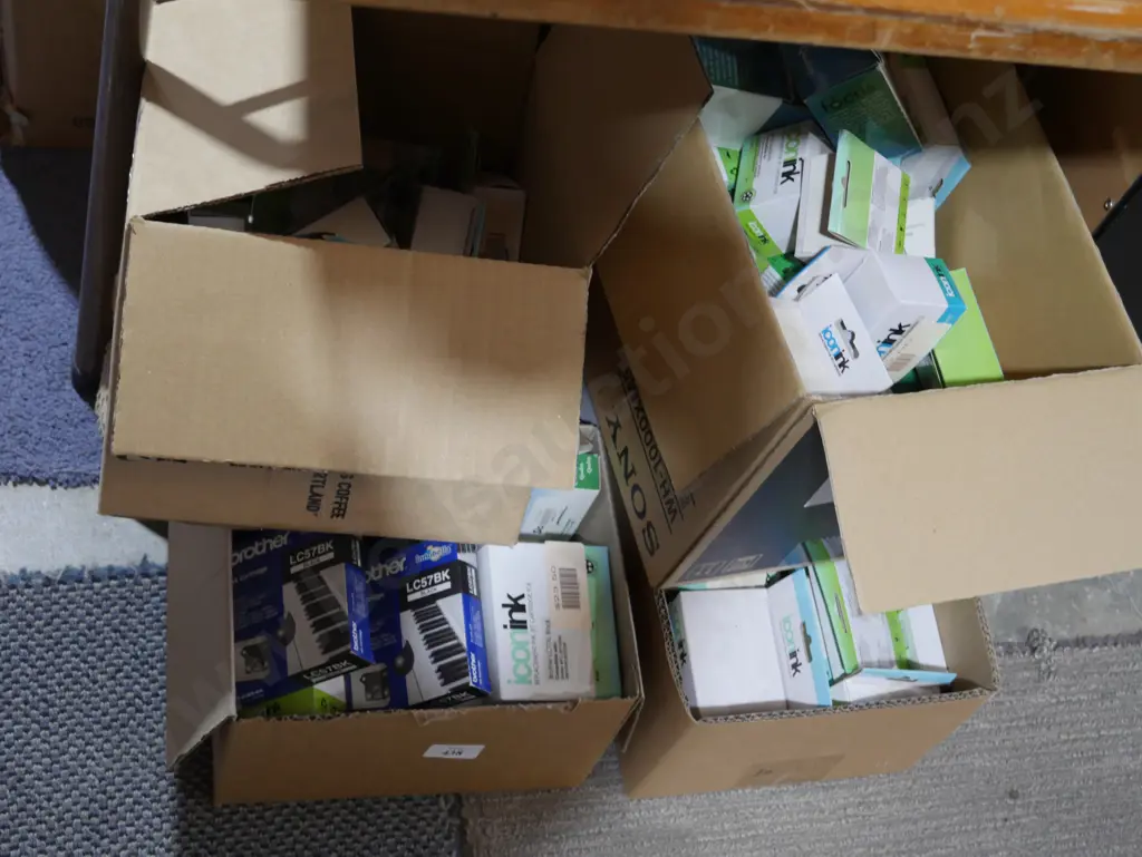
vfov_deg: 27.1
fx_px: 1782
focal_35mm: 54
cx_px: 571
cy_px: 428
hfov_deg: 35.5
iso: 1000
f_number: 5.3
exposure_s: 1/60
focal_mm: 27
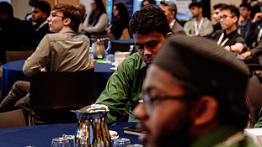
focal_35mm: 99
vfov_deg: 12.2
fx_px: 688
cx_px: 240
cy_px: 131
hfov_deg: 21.1
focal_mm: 50
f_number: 2.8
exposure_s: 1/100
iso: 500
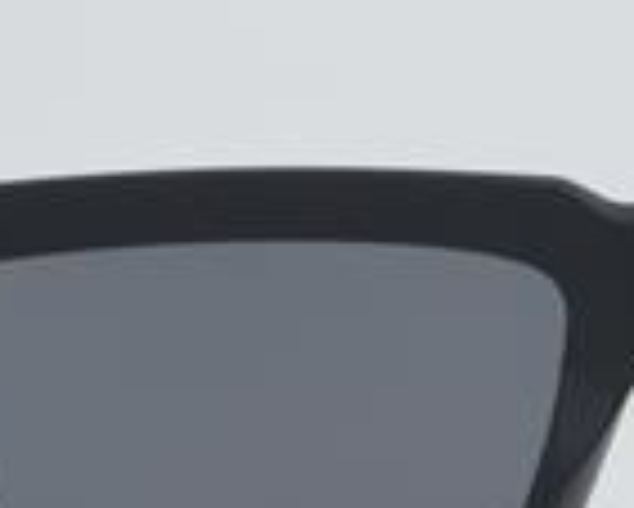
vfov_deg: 7.0
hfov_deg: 8.7
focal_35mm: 219
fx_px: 4118
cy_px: 409
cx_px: 697
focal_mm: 55
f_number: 32
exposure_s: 1/4
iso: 100
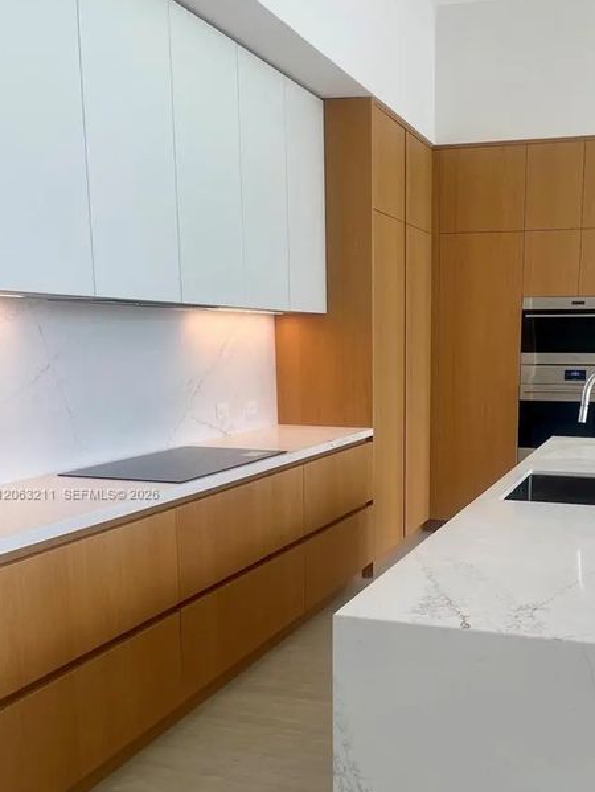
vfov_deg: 49.6
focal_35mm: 37
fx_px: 847
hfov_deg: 38.2
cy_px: 495
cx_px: 407
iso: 64
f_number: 1.6
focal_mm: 4.2
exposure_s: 1/121
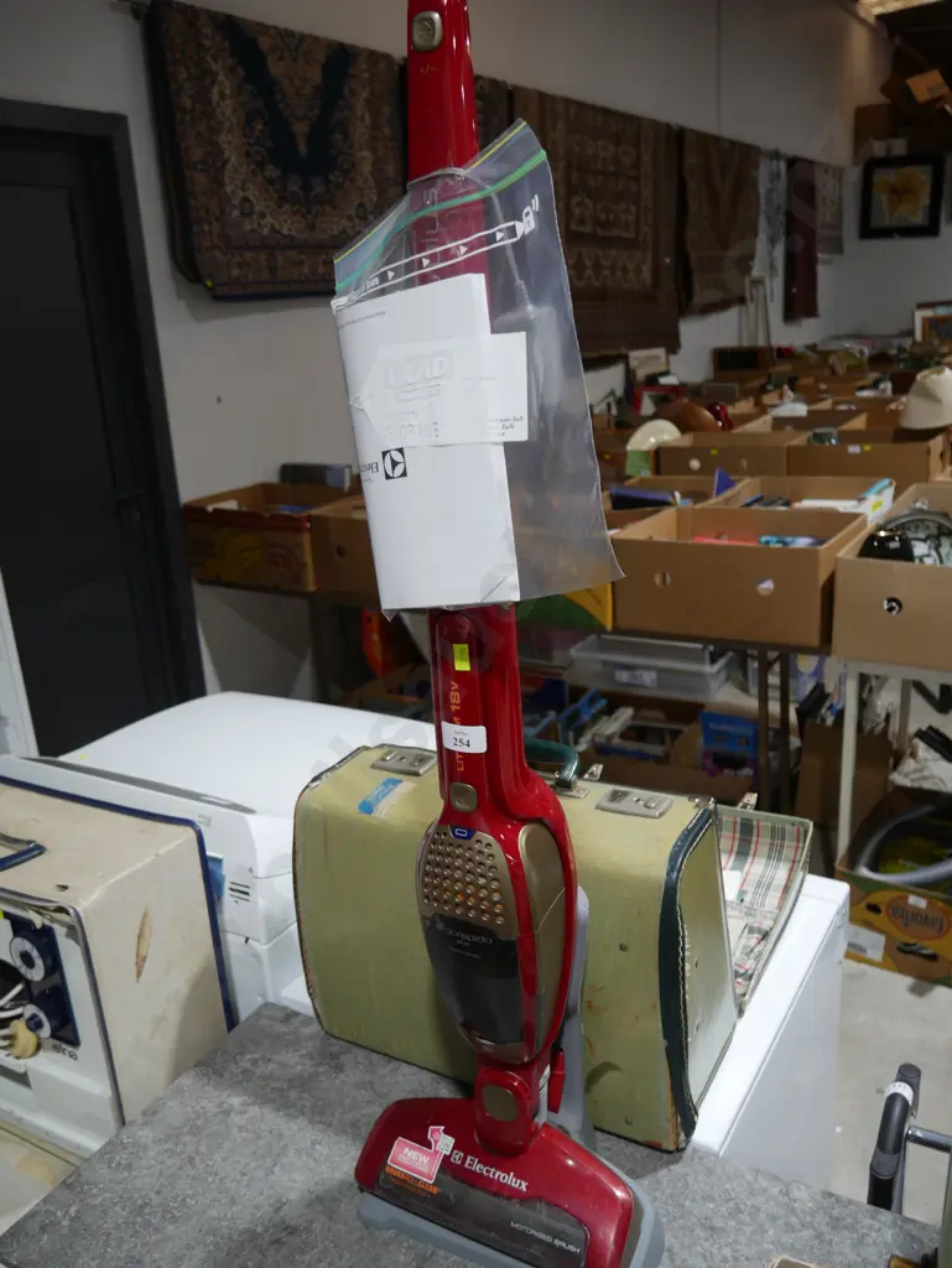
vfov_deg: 63.4
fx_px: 1026
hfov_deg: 49.8
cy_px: 634
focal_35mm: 28
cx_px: 476
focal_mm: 14
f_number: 3.5
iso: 200
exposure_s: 1/80
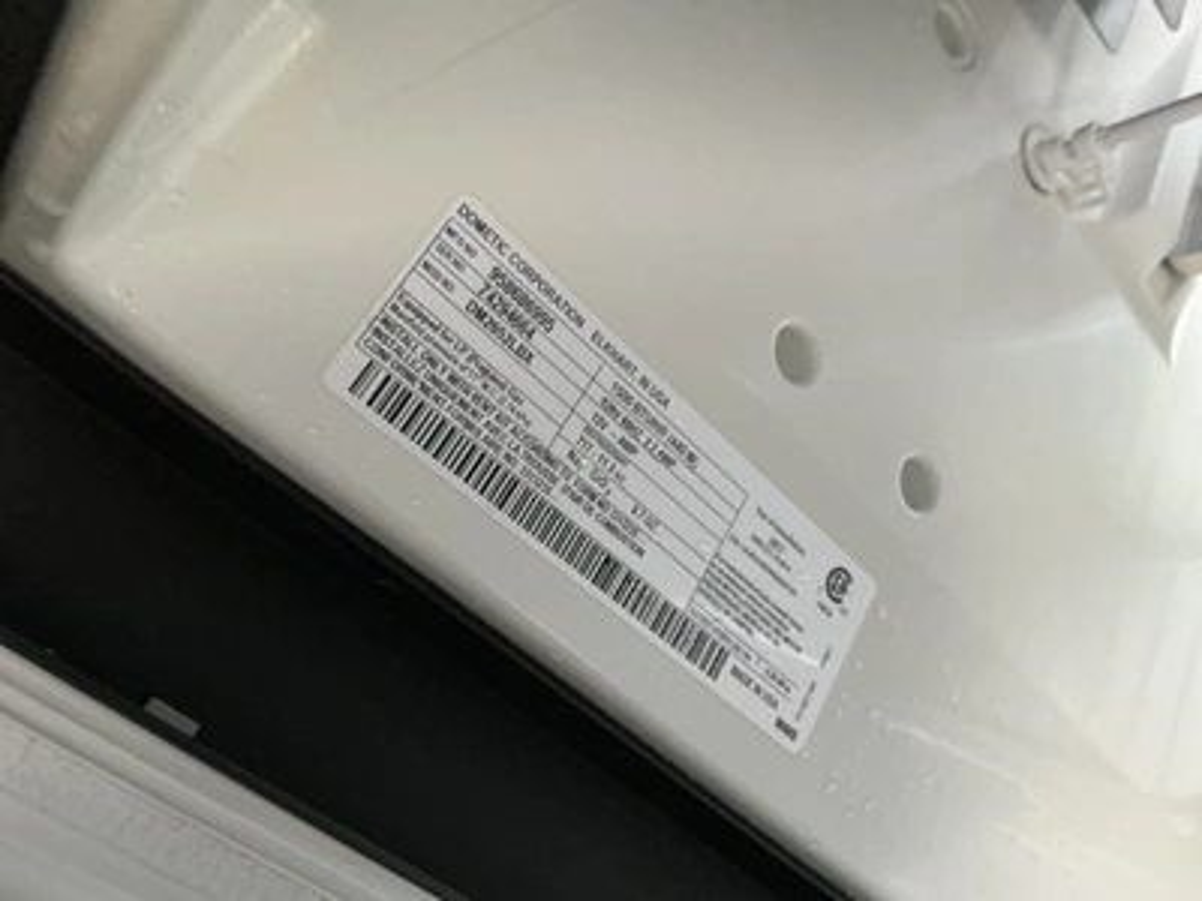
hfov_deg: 63.4
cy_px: 450
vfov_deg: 49.7
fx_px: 972
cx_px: 601
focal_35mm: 28
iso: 320
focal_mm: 3
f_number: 1.8
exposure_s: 1/33
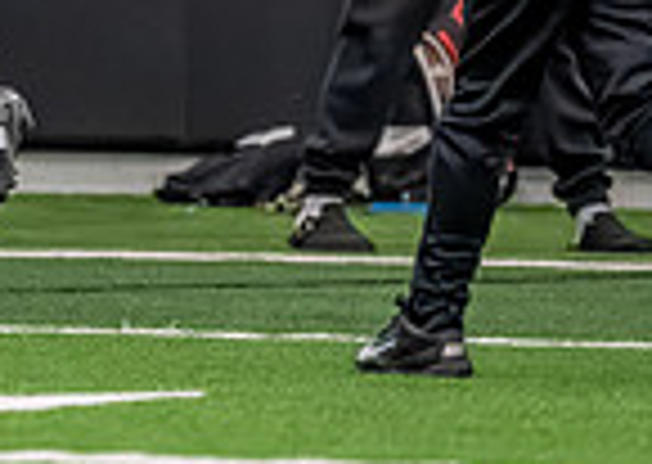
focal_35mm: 802
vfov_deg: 1.8
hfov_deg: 2.5
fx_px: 14823
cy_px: -323
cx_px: -250
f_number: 2.8
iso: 6400
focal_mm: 160
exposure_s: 1/1000
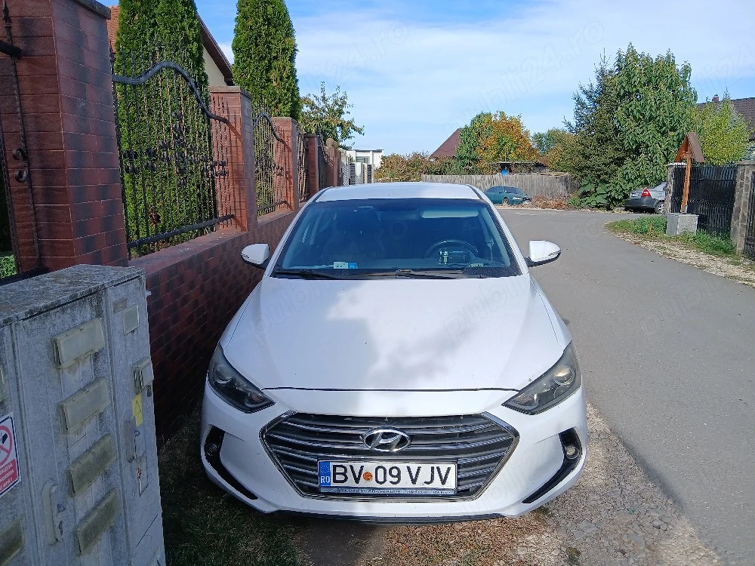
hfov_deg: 67.3
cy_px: 283
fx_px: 567
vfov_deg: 53.1
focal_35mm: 26
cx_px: 378
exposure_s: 1/370
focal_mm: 3.98
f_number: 1.8
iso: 20
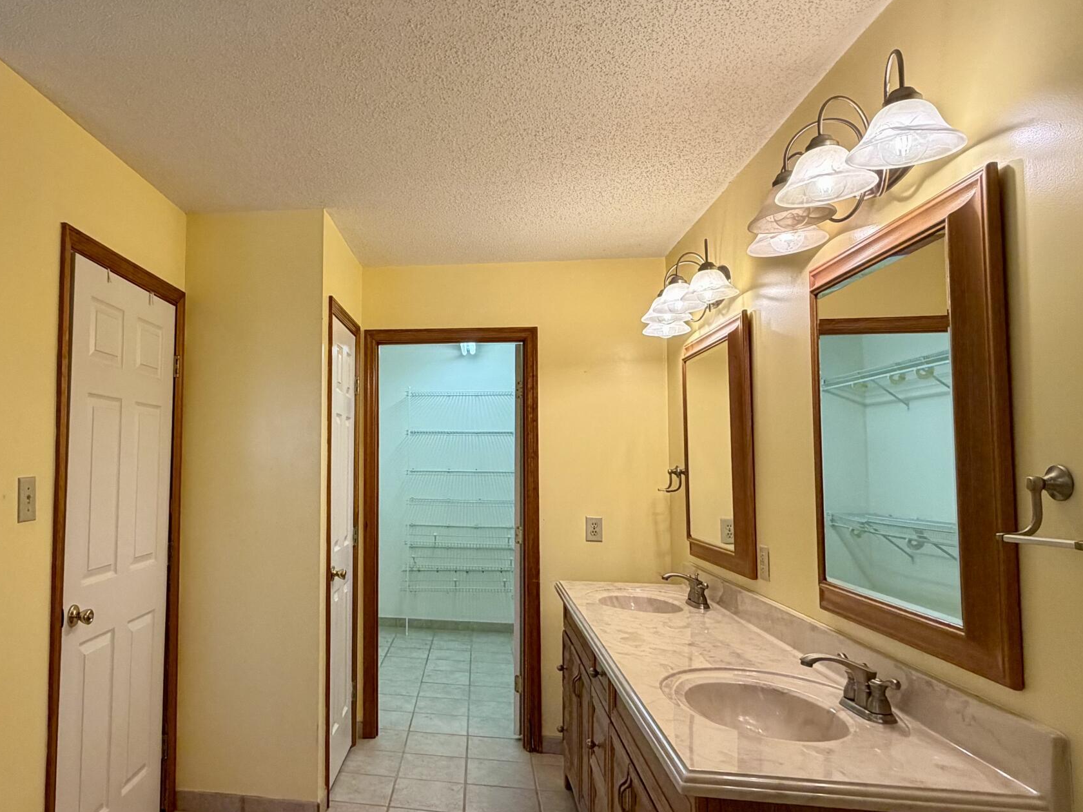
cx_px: 340
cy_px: 420
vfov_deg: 54.9
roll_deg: -0.3
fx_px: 782
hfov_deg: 67.0
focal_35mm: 25
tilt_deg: +3.6
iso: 160
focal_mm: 2.22
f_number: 2.2
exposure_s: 1/120
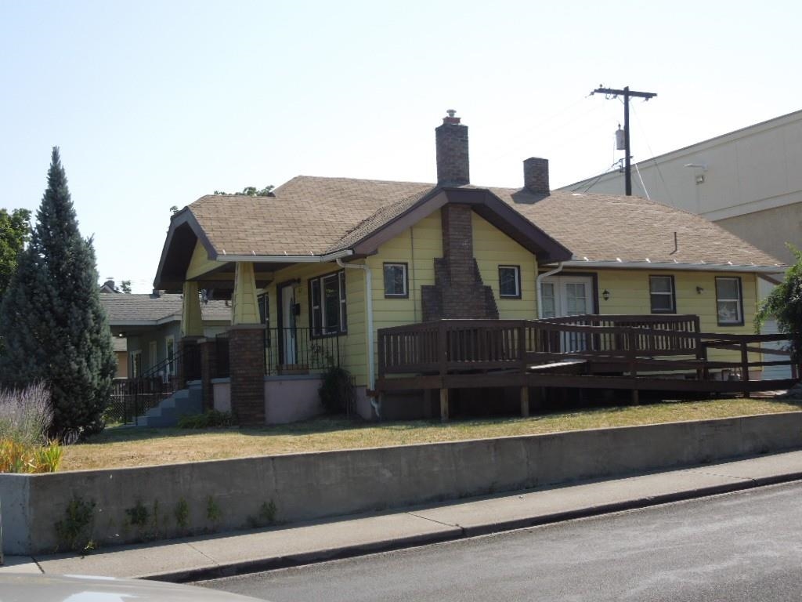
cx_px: 401
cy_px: 301
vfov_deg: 33.6
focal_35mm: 43
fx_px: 996
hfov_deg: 43.9
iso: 100
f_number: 3.9
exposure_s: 1/640
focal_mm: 7.8
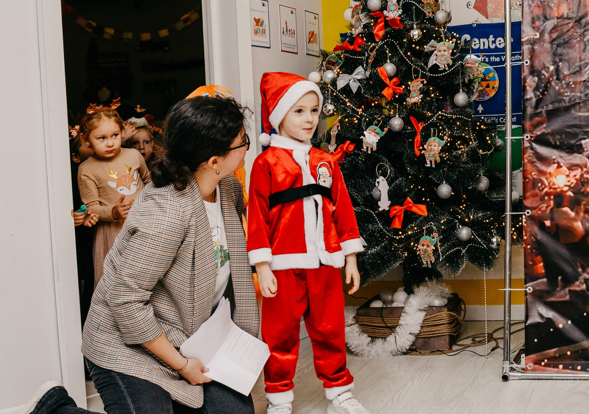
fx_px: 931
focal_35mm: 56
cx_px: 450
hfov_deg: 34.3
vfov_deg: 25.0
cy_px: 198
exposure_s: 1/160
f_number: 4.5
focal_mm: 28
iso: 320
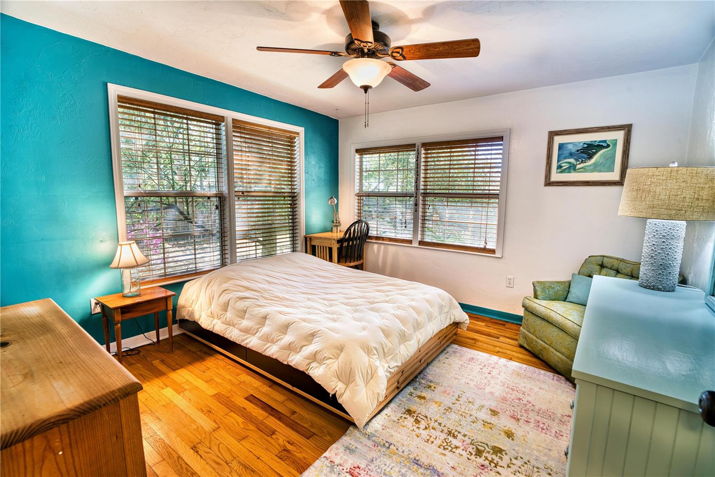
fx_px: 318
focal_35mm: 16
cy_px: 238
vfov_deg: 73.7
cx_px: 358
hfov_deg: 96.7
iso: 200
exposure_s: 1/5
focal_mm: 16
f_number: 7.1
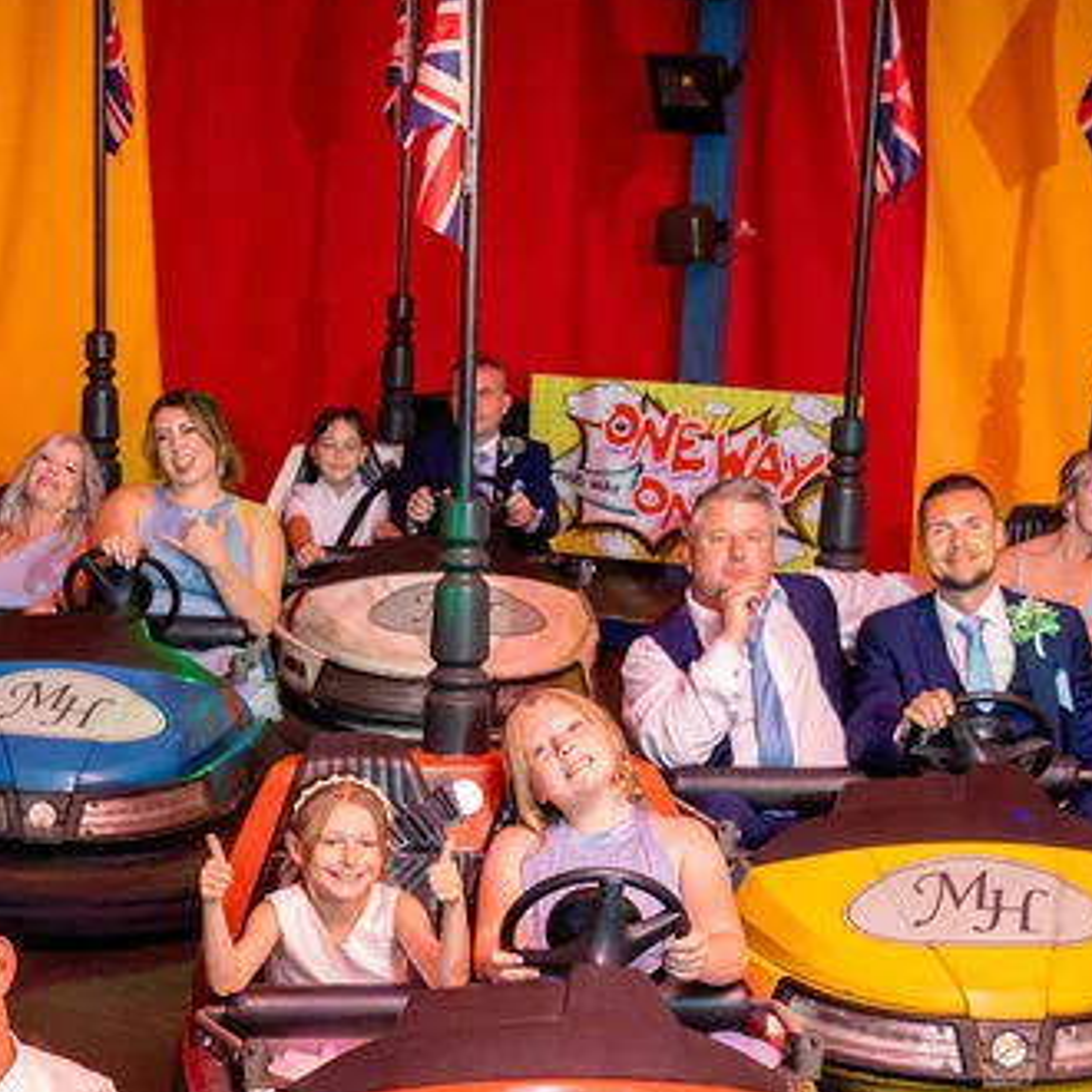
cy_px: 1004
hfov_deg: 20.7
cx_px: 257
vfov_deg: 20.4
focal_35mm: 83
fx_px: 2962
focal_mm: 28
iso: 2000
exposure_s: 1/250
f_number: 5.6
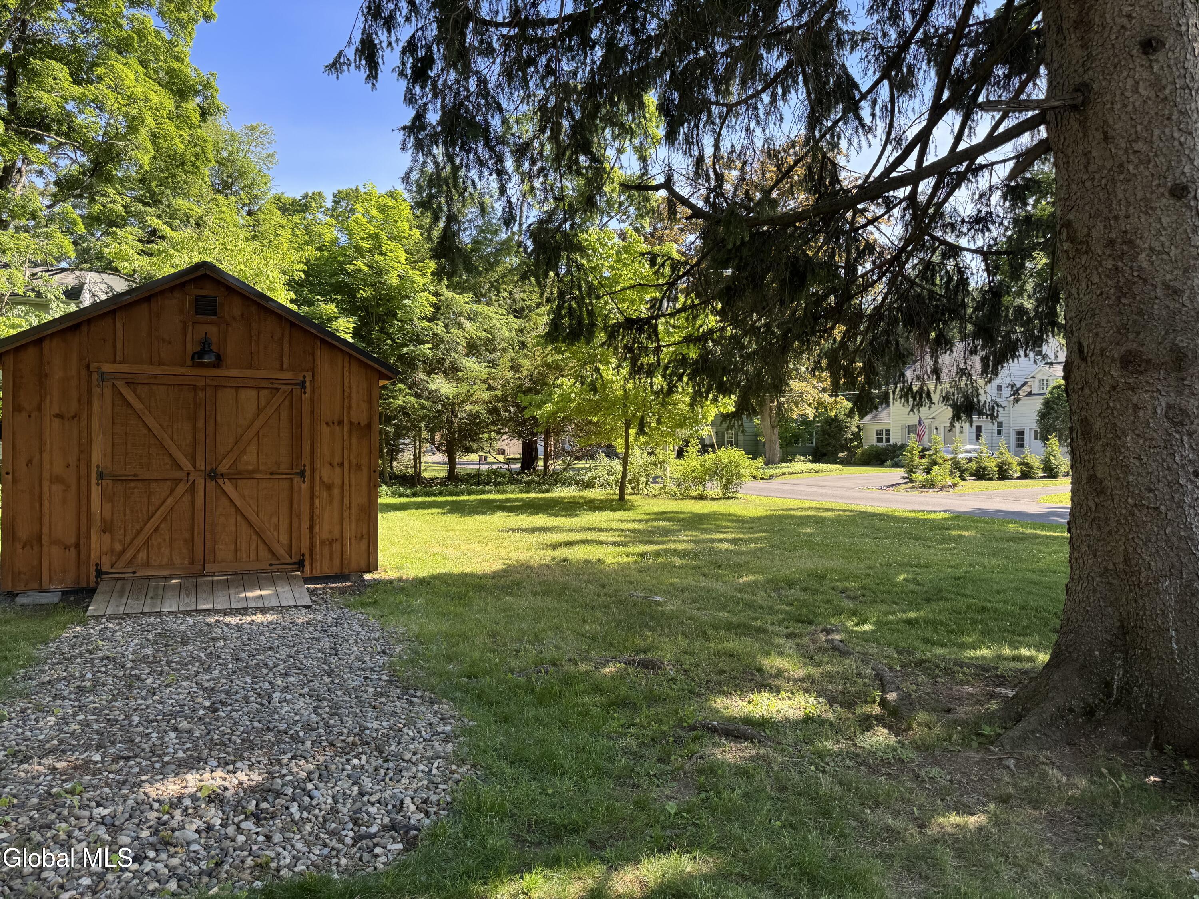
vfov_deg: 56.8
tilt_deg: -0.7
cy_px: 450
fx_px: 831
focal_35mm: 24
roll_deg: +0.6
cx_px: 600
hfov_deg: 71.6
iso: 80
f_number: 1.78
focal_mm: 6.76
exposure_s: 1/577
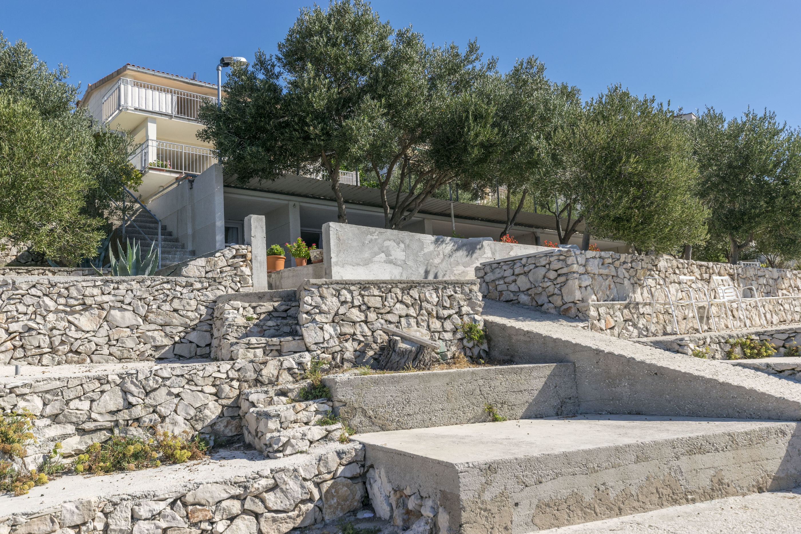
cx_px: 400
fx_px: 667
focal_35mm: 30
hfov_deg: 61.9
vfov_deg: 43.6
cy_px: 267
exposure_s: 1/500
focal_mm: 20
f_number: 8
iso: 100
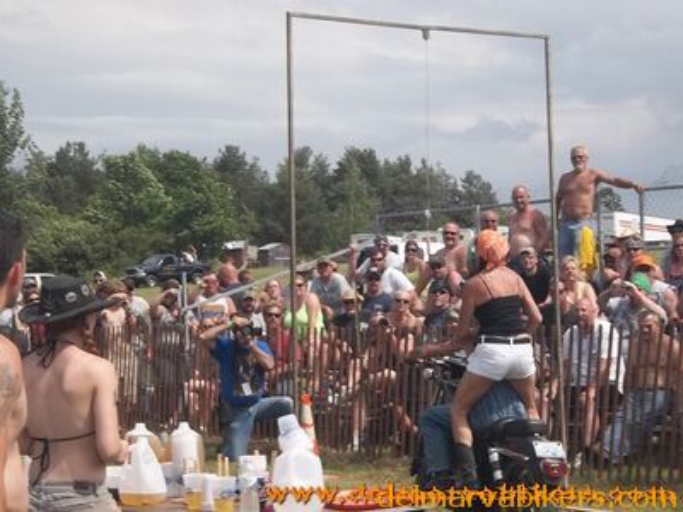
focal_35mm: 86
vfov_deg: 17.2
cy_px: 256
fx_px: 1697
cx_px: 342
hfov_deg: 22.8
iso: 80
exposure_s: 1/125
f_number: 11
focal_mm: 15.4
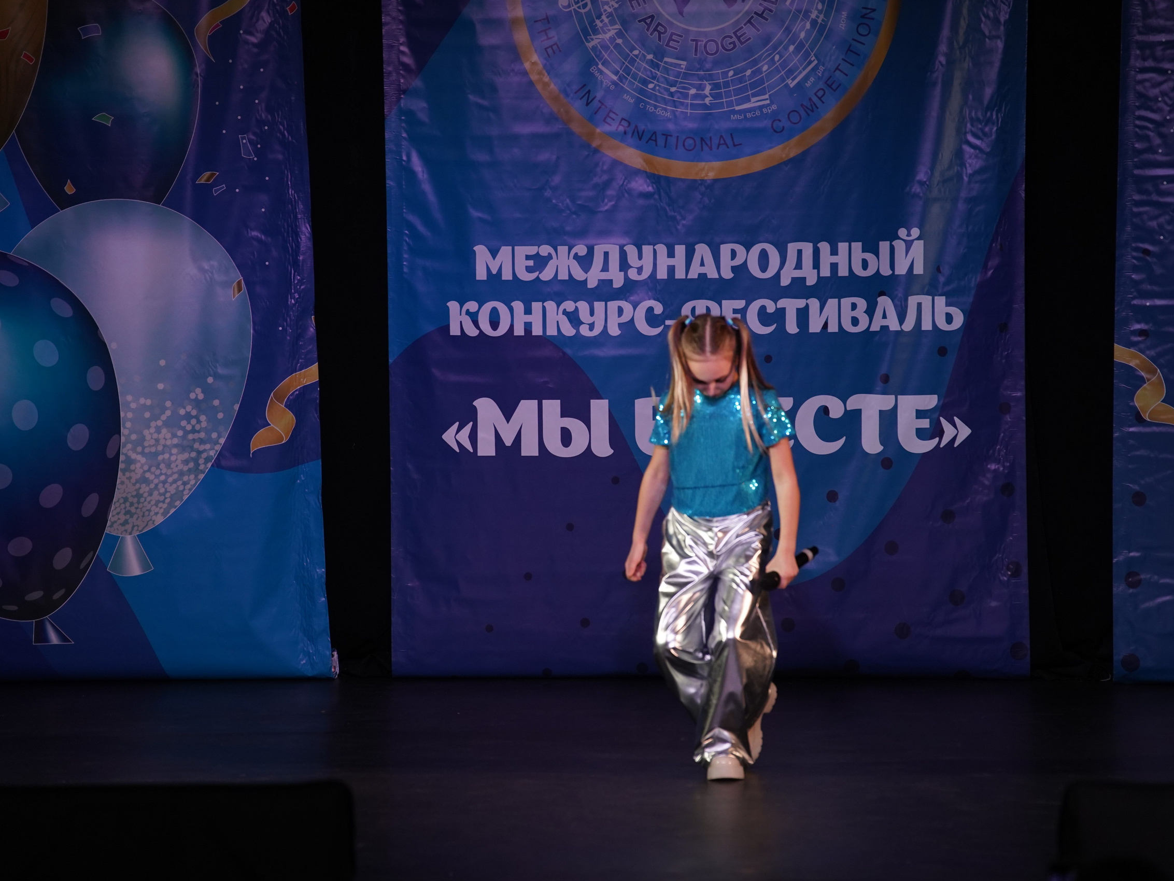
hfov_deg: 12.1
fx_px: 5528
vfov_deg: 9.1
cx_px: 639
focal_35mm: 163
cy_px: 440
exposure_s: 1/400
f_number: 4
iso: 1600
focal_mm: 150
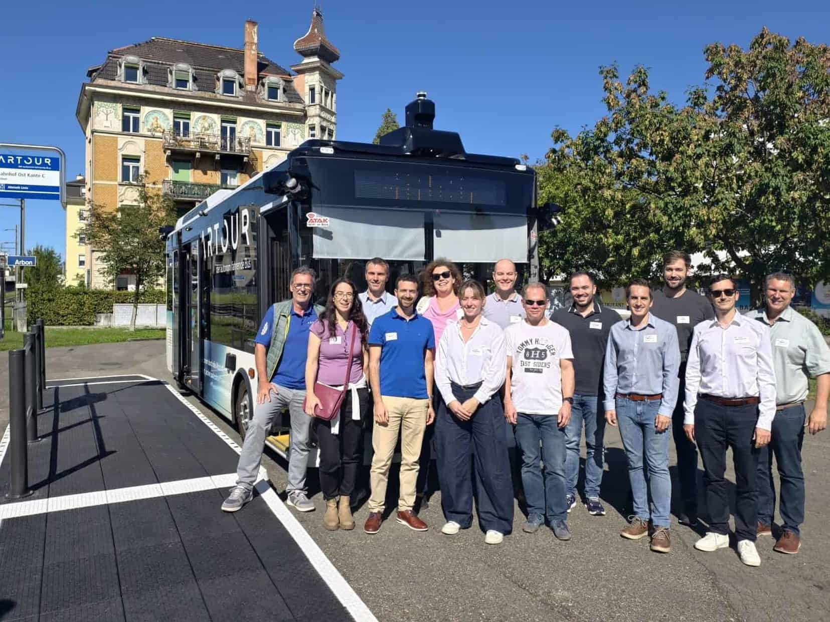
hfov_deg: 73.9
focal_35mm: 23
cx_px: 415
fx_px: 551
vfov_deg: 58.9
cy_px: 311
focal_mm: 6.54
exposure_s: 1/3690
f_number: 1.57
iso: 72
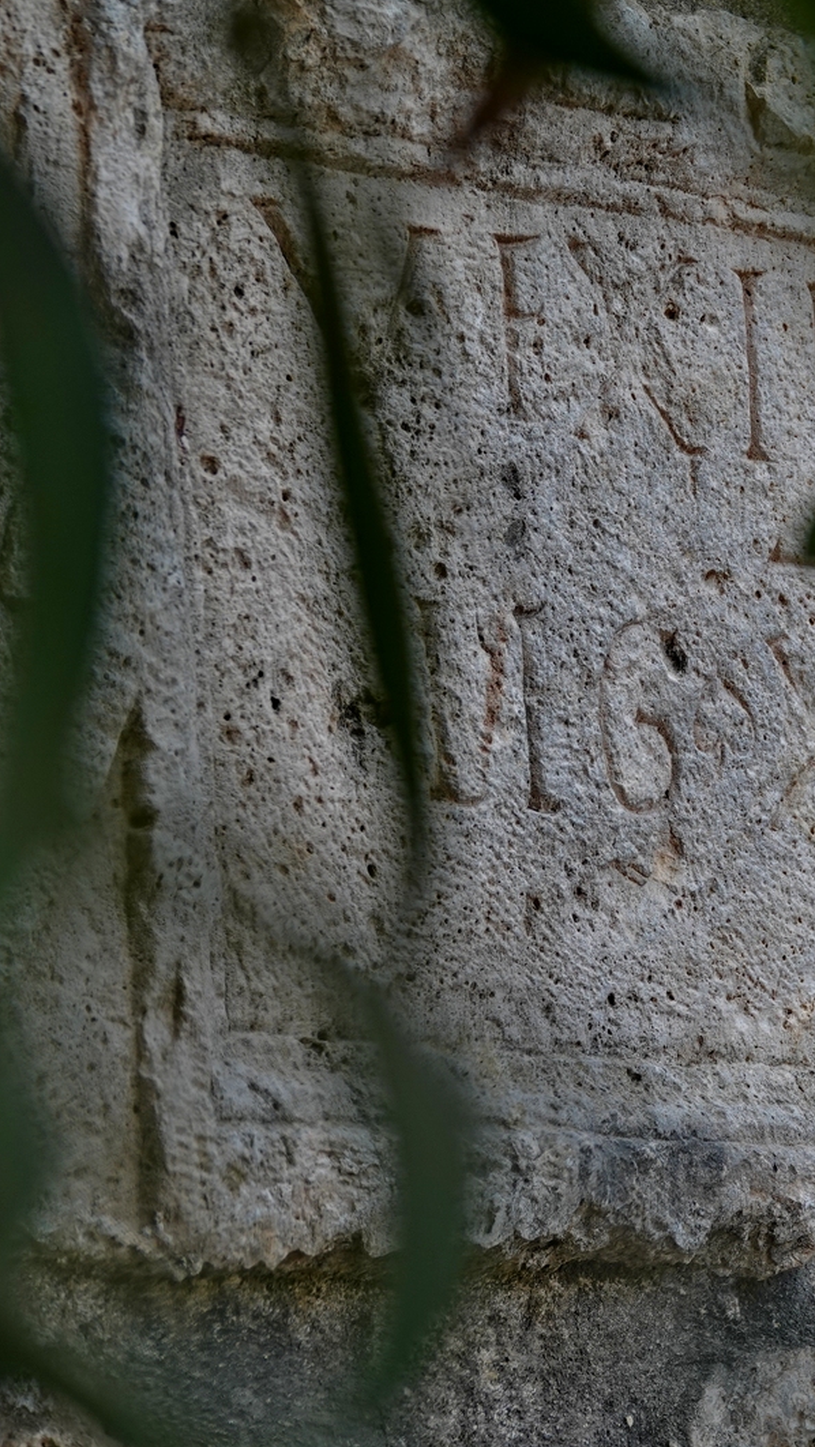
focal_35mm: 213
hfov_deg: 5.7
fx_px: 8177
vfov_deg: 10.1
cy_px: 723
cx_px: 656
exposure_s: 1/60
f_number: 4
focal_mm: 49.51
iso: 80
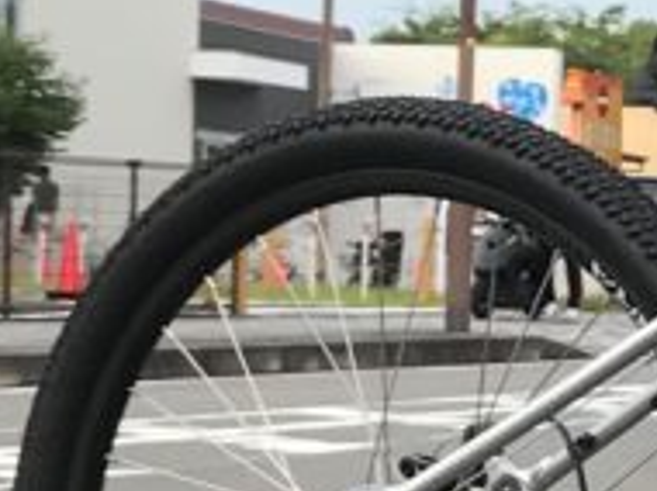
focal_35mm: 151
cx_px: 1286
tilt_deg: +0.5
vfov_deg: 9.8
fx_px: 2862
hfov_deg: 11.8
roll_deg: -0.7
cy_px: 93
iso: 20
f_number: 1.8
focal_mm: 3.99
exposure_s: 1/456
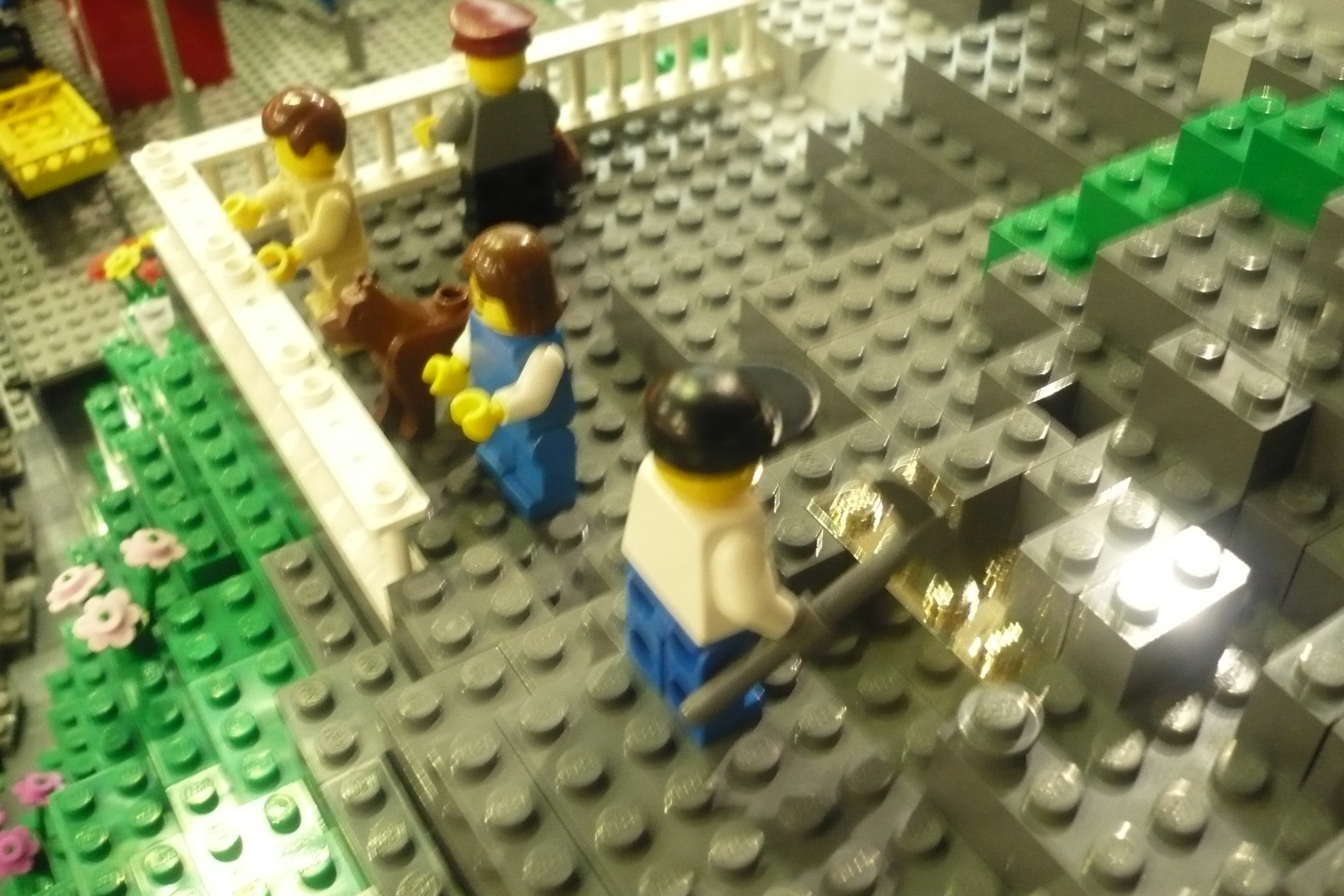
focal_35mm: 37
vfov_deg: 35.9
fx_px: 1381
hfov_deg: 51.9
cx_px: 676
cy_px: 425
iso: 400
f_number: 2.8
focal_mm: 5.8
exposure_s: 1/8
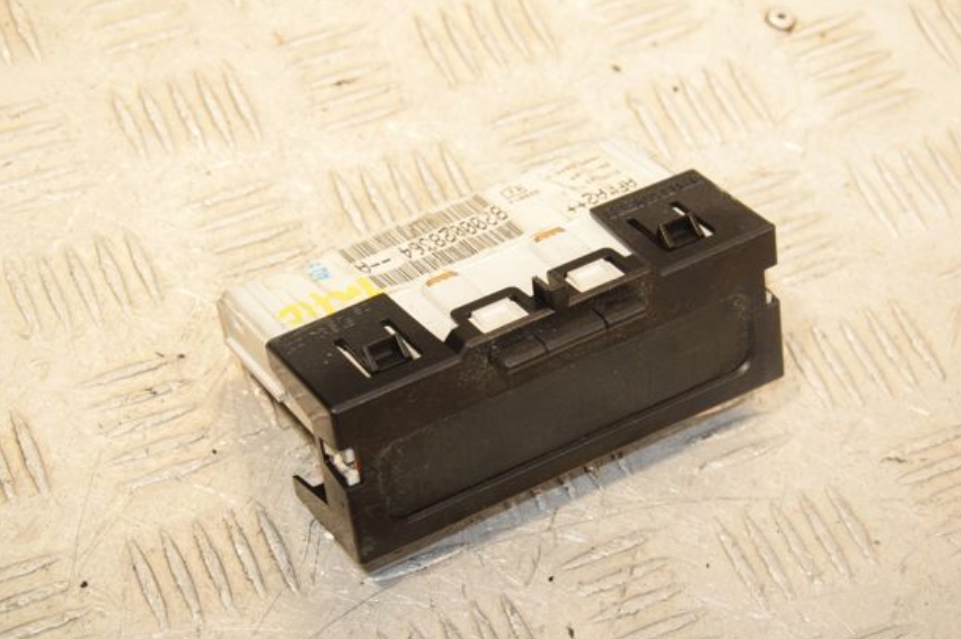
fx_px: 2427
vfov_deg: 15.0
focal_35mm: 91
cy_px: 328
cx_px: 493
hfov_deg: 22.4
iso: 1600
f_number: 7.1
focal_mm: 58
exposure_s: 1/200
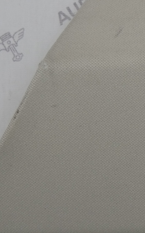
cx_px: 296
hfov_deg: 10.3
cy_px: 99
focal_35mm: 117
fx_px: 741
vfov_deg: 17.8
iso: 100
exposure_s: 1/80
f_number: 3.5
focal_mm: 20
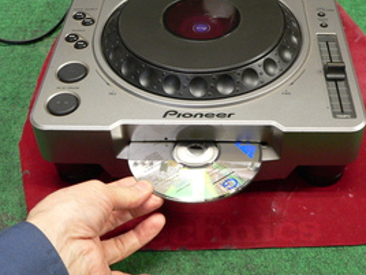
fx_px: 539
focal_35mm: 51
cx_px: 221
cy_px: 103
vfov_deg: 28.5
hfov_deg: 37.3
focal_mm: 6
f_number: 2.8
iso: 200
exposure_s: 1/15
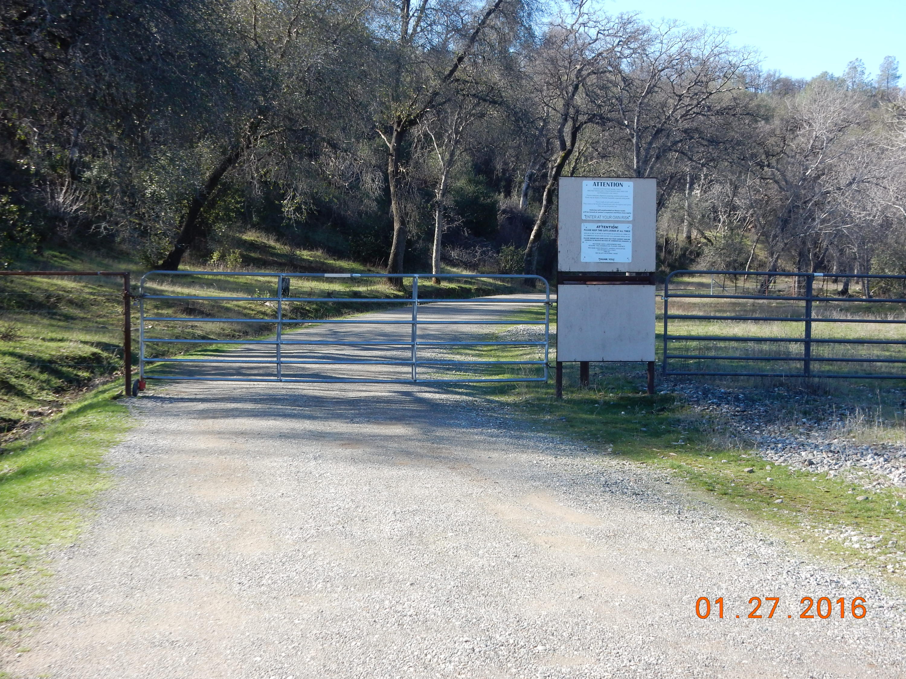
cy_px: 340
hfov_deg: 37.5
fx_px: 1335
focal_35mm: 51
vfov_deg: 28.6
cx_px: 453
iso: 125
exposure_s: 1/250
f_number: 4.5
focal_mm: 9
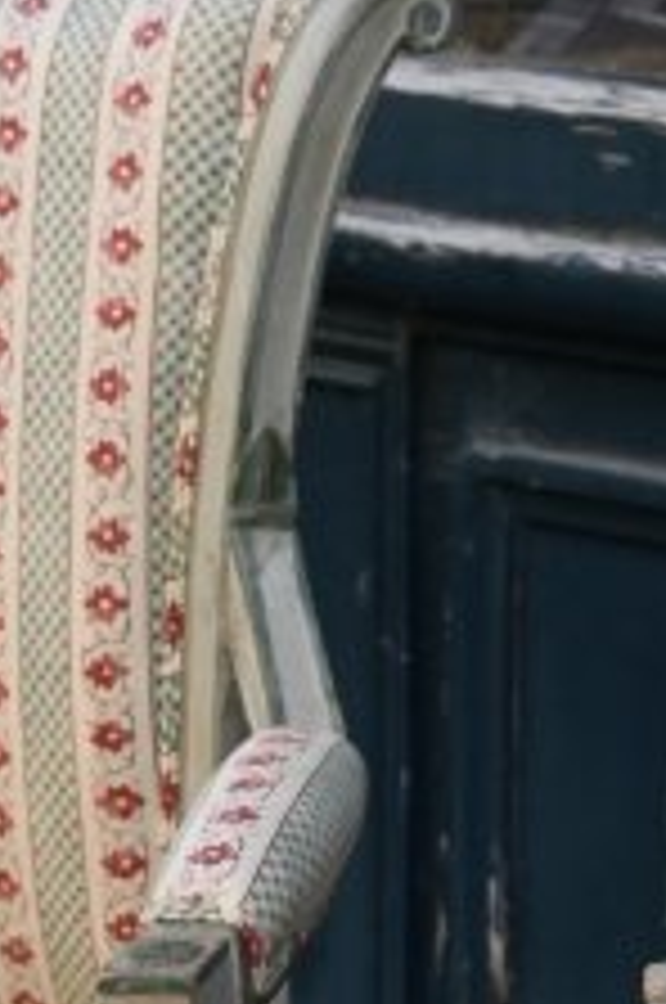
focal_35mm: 198
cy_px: 2121
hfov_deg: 6.9
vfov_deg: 9.6
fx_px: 5512
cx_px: 544
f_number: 5
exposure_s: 1/250
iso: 200
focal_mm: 24.5
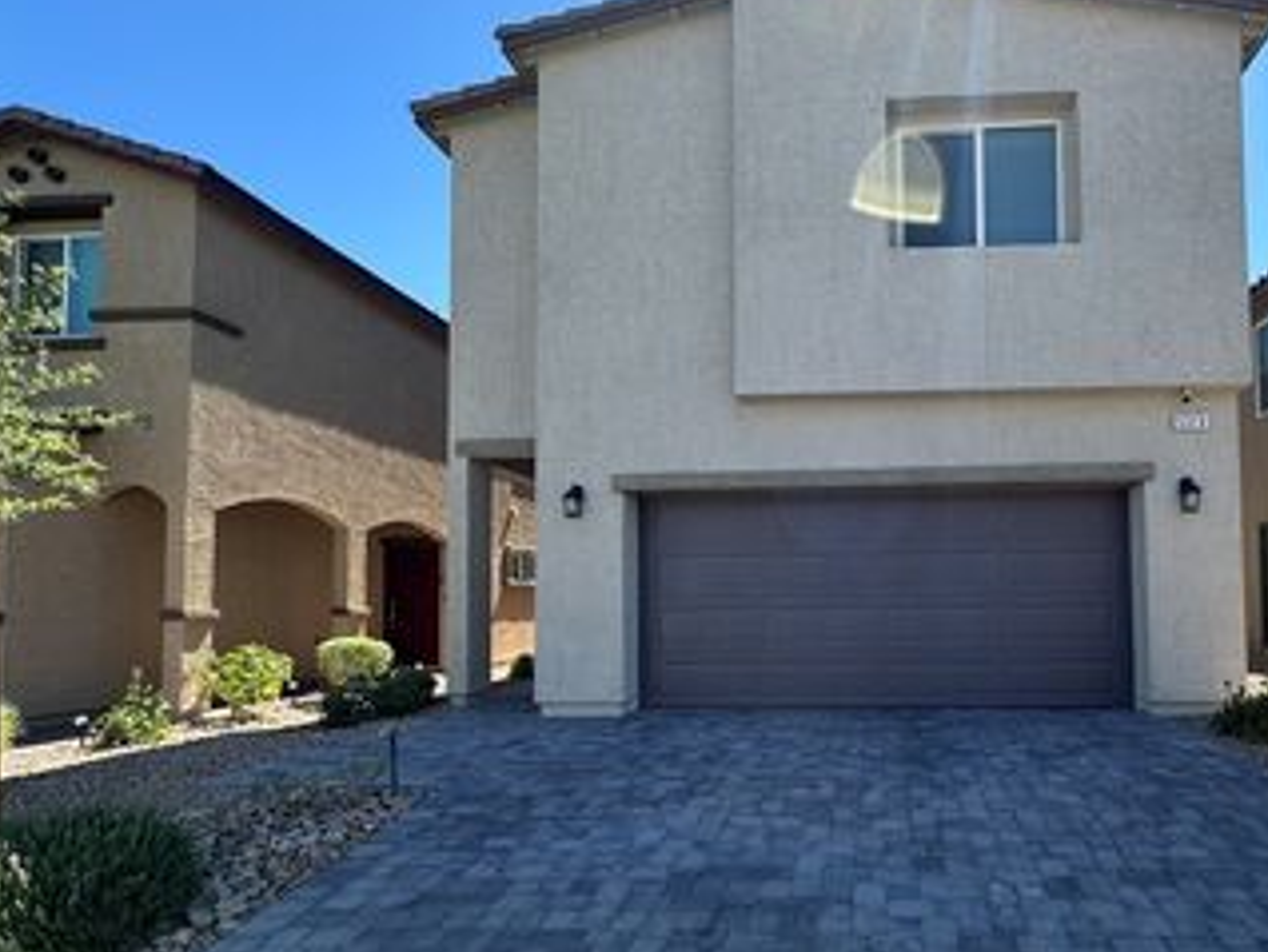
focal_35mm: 22
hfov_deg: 74.3
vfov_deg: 60.7
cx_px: 833
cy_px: 568
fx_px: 806
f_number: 2.2
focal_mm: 2.22
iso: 40
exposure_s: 1/496
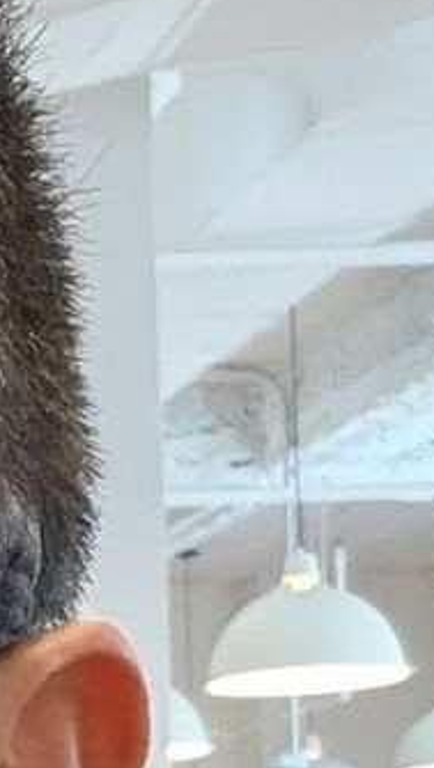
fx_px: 3184
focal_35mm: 156
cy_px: 1103
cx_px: -615
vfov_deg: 13.1
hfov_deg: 7.3
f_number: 1.9
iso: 320
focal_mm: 2.71
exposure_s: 1/30
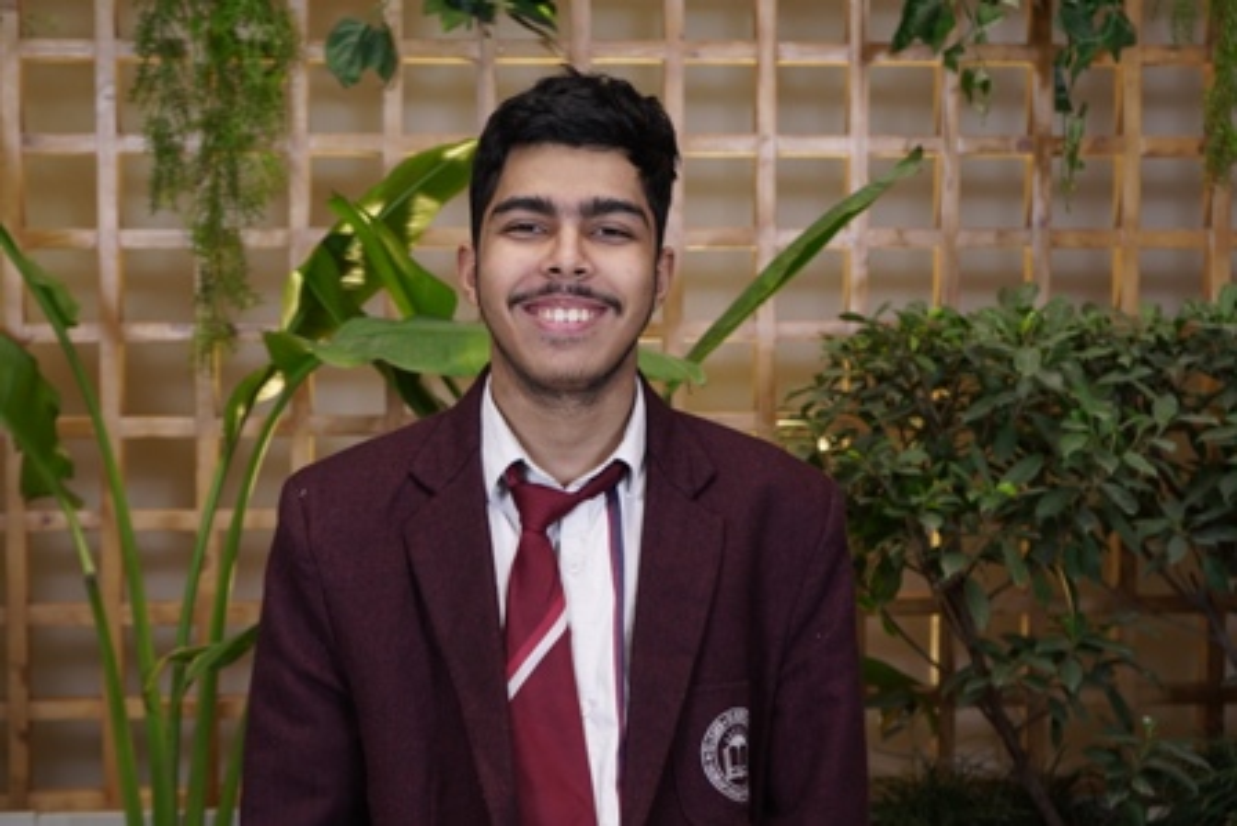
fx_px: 2200
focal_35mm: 64
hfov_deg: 31.4
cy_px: 413
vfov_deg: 21.3
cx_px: 618
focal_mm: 43
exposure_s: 1/80
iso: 320
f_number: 4.5
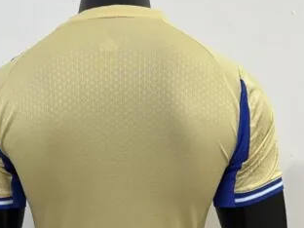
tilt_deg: -8.7
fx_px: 343
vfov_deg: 34.8
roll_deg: -0.2
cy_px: 203
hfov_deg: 47.6
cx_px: 125
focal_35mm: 39
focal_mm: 6.86
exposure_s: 1/50
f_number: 1.78
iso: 400
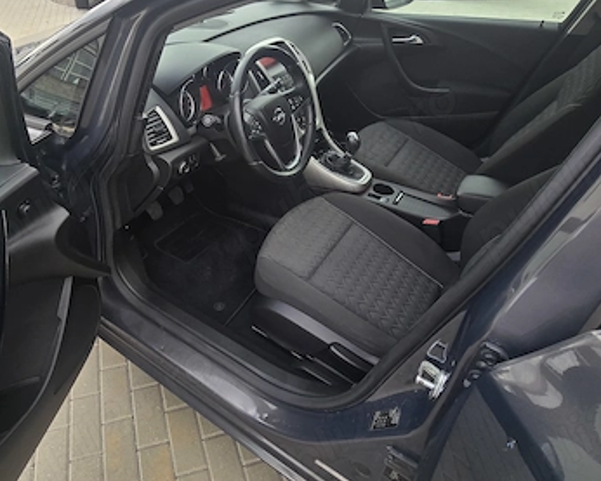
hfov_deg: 73.6
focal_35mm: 22
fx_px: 391
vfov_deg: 62.5
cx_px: 222
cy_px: 188
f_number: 2.2
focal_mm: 2.2
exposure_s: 1/306
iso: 50
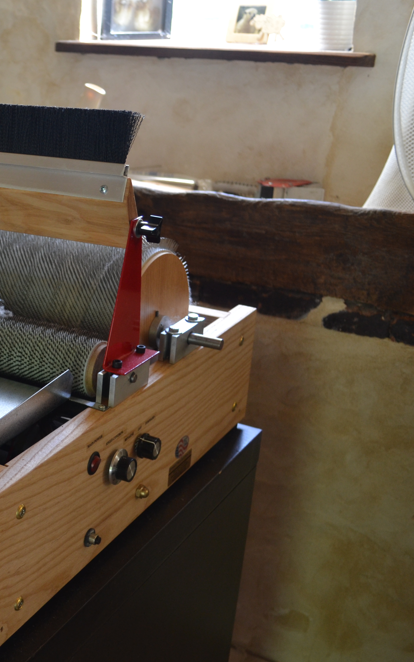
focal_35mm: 51
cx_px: -77
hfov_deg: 23.3
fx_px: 921
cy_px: 328
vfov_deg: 39.6
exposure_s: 1/60
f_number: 3.8
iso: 400
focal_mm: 22
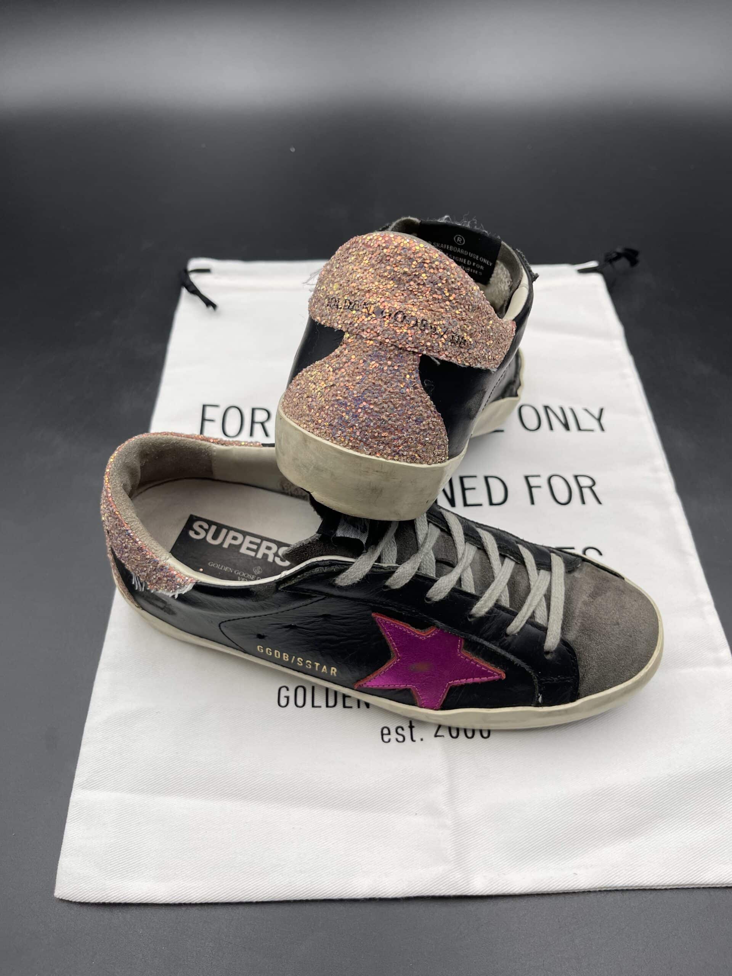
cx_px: 366
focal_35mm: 26
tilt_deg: -54.8
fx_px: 733
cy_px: 488
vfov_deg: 67.3
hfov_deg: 53.1
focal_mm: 5.1
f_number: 1.6
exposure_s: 1/615
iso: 32
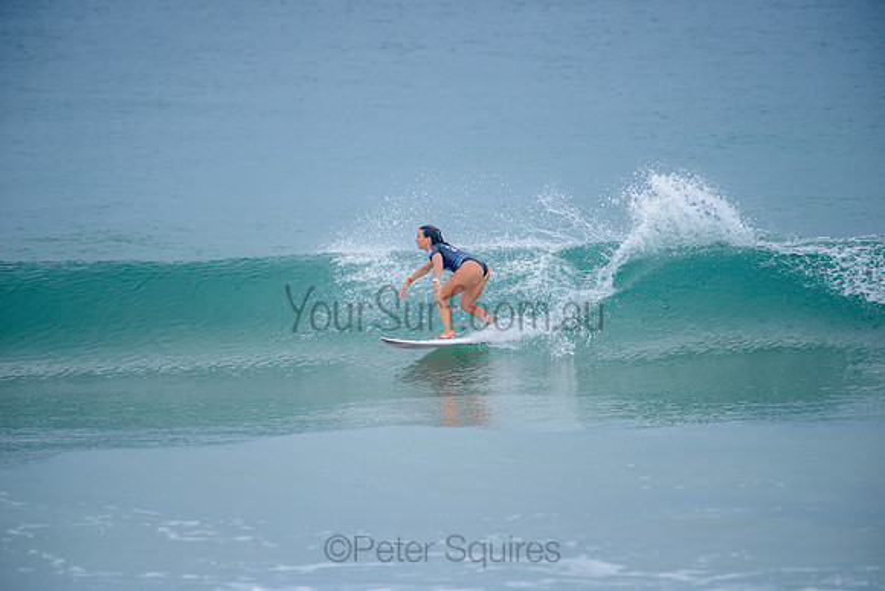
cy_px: 296
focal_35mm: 480
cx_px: 442
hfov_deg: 4.3
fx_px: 11804
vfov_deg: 2.9
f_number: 5.6
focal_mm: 480
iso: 640
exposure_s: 1/2000
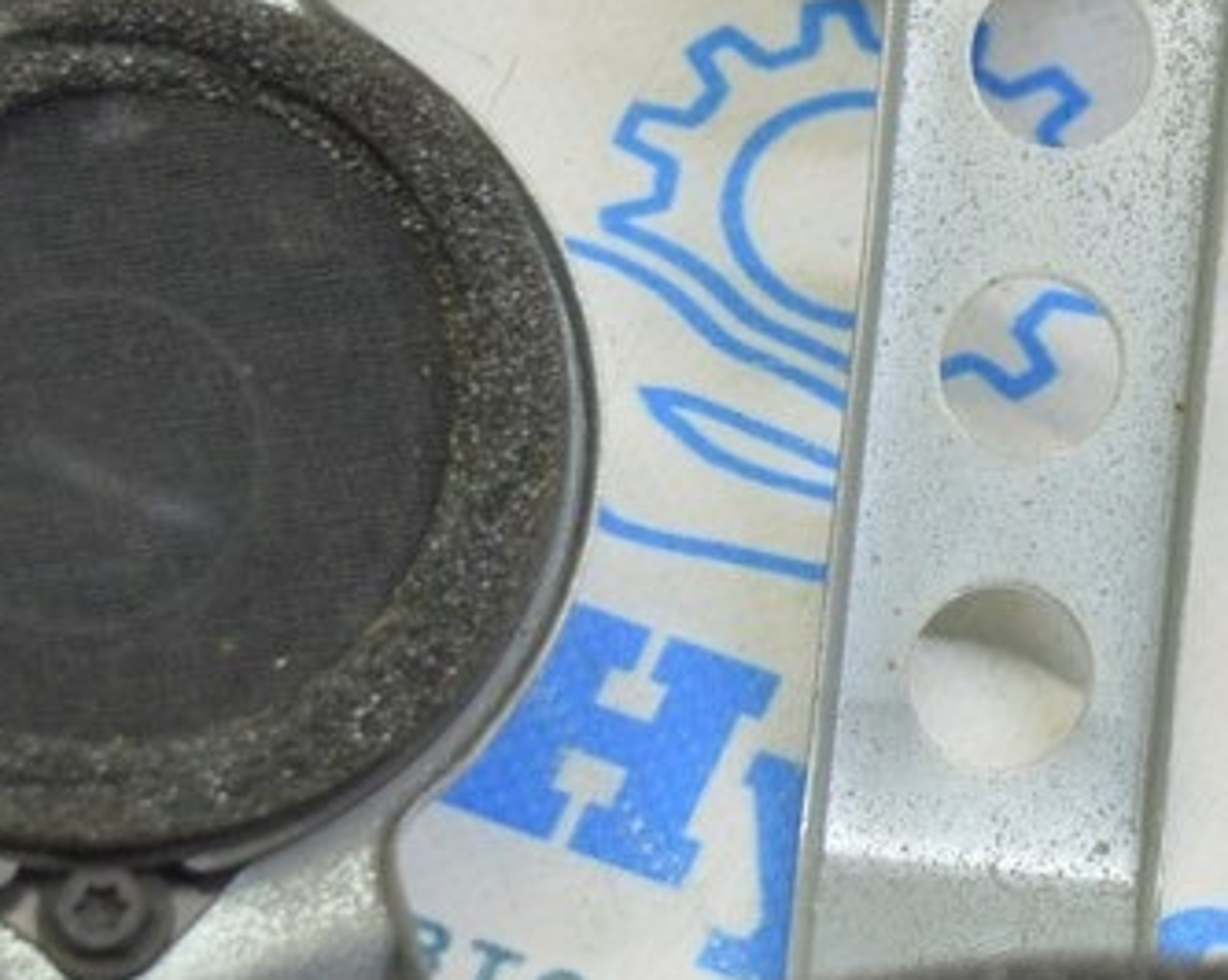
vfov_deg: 10.2
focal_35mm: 151
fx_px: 5501
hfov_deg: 12.7
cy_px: 337
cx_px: 1036
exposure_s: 1/20
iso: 400
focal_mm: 35
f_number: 5.6
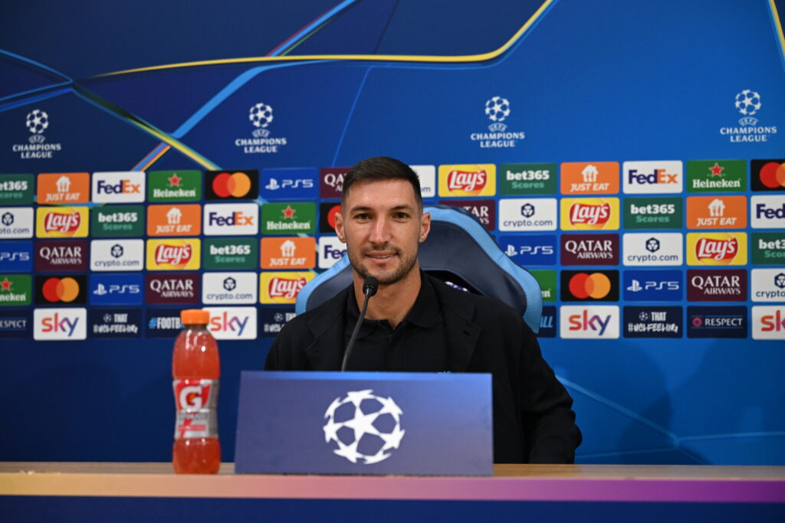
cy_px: 262
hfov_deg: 28.8
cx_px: 392
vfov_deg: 19.5
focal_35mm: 70
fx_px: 1526
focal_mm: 70
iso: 2500
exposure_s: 1/250
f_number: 3.5
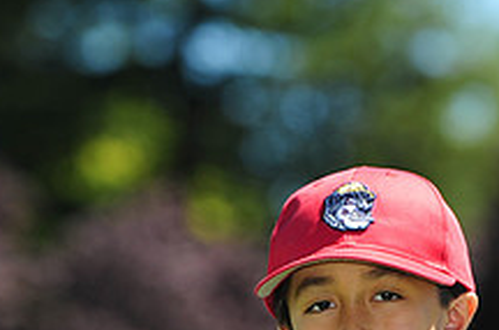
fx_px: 5767
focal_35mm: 417
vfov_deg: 3.3
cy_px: 413
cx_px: 340
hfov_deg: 5.0
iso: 250
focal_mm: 155
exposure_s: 1/1250
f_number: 4.5
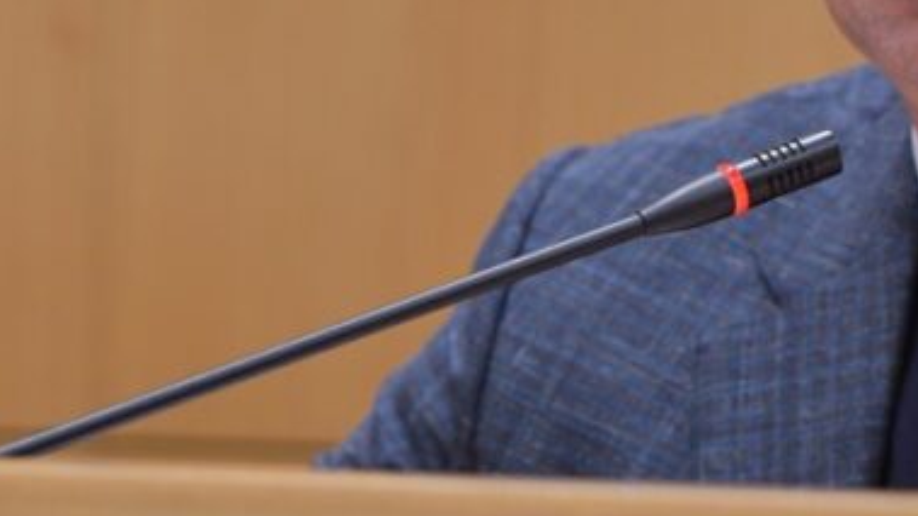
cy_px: -88
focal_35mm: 530
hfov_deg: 4.1
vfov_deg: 2.3
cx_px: 962
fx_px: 12908
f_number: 2.8
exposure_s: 1/125
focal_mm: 125
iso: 1250
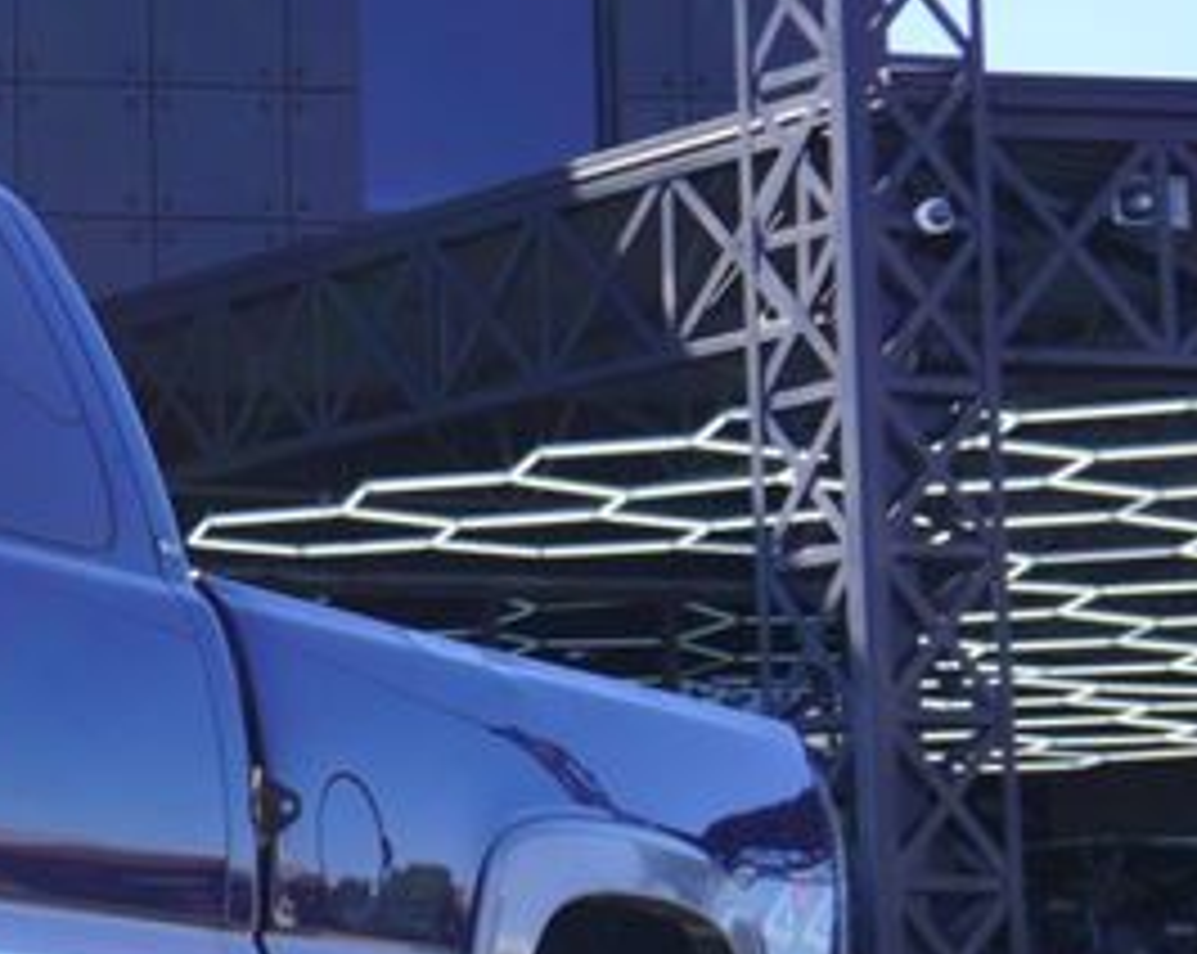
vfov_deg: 11.3
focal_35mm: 136
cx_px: -1066
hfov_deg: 12.7
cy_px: 598
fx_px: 4804
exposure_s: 1/100
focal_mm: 25
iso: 100
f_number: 7.1
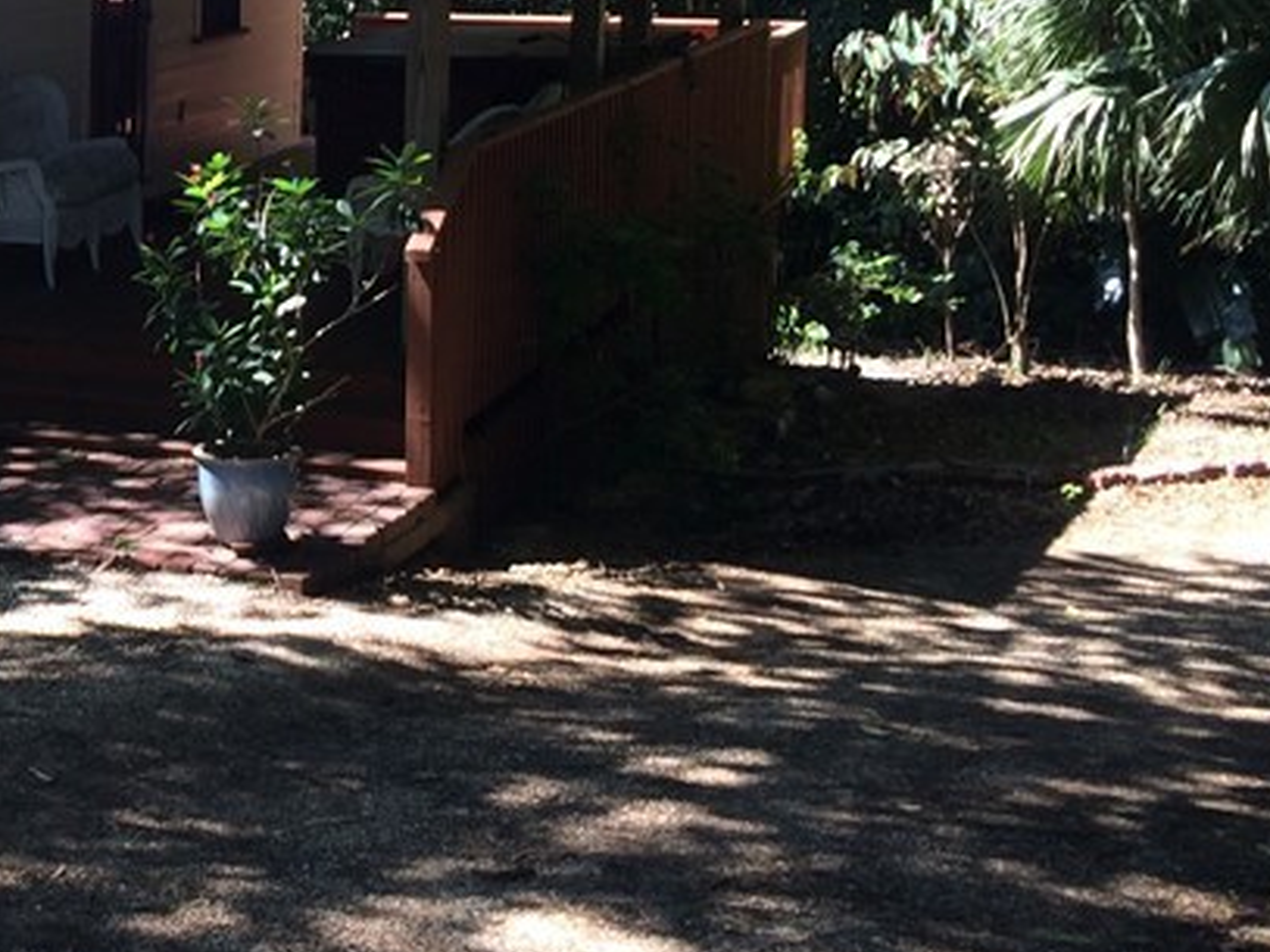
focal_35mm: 73
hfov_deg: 24.3
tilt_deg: -7.8
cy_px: 144
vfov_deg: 19.9
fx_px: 2677
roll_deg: +0.7
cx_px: -234
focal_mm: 4.15
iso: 32
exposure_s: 1/204
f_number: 2.2
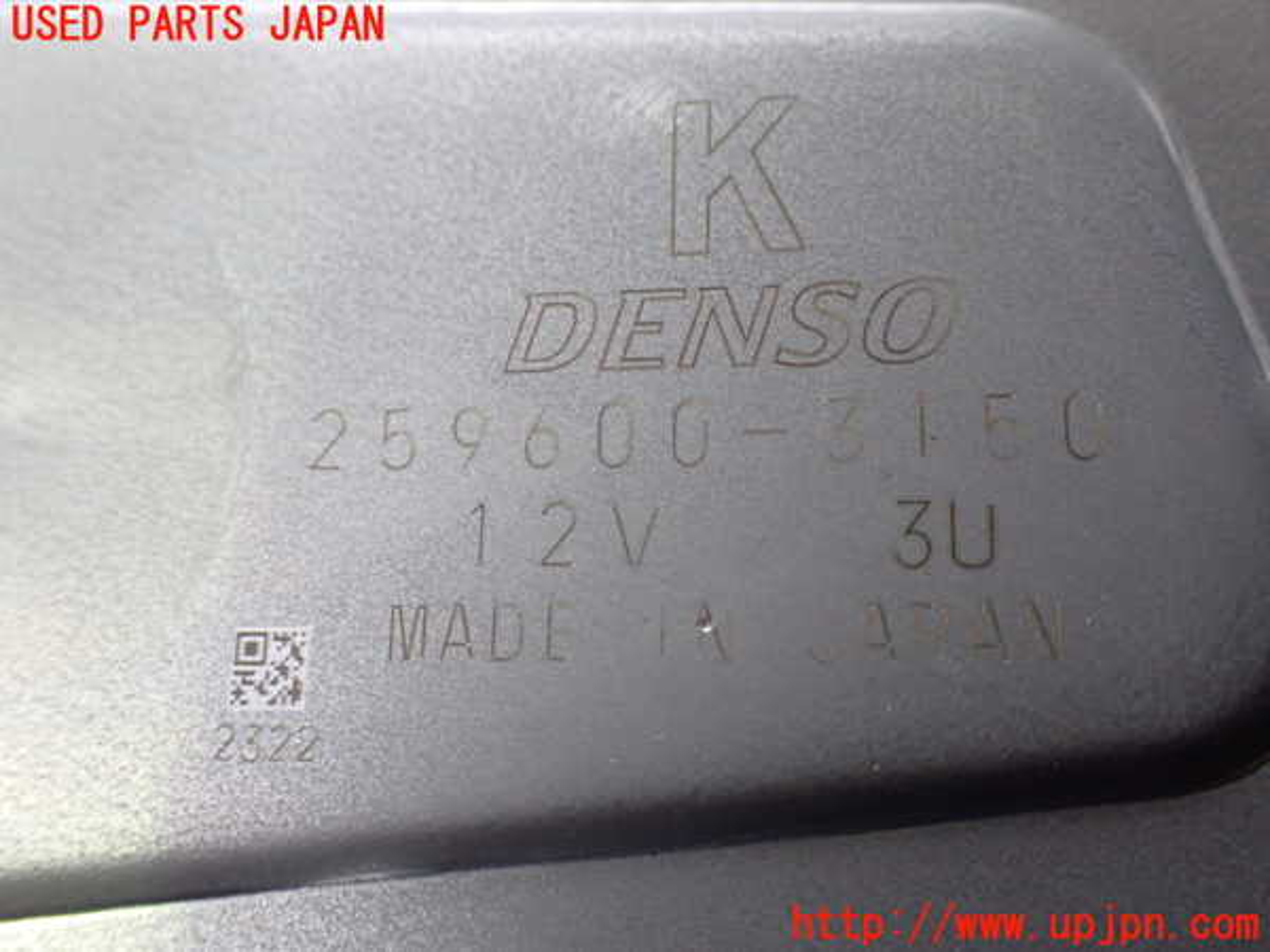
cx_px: 635
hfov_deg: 49.0
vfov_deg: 37.7
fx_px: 1394
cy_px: 476
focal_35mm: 38
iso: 800
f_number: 2.7
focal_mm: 6.83
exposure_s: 1/60
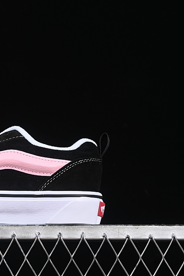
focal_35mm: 113
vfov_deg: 18.1
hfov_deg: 11.9
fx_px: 866
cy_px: 138
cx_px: -23
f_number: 6.3
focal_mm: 50
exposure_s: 1/50
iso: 160
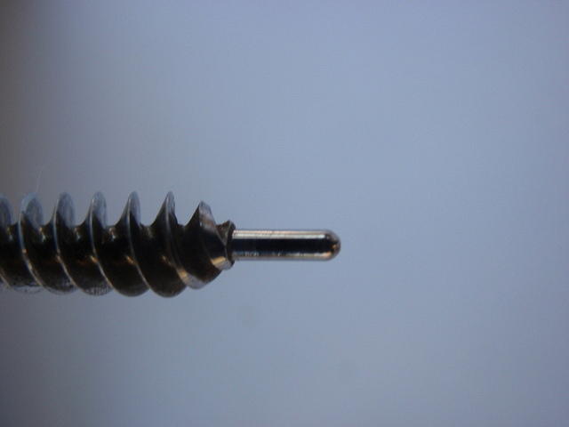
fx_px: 657
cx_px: 284
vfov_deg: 36.0
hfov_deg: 46.8
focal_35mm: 40
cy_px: 214
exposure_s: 1/160
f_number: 3.9
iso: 64
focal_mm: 7.25
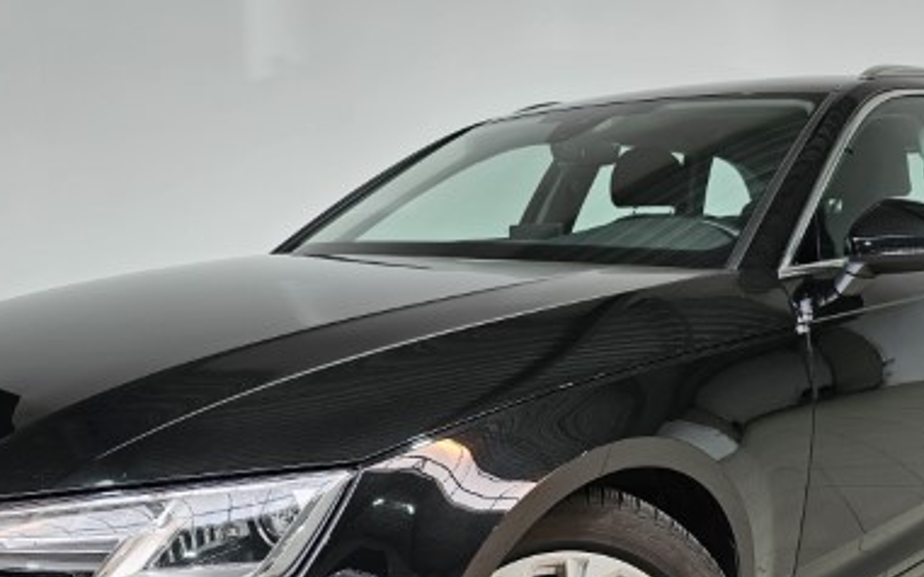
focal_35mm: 41
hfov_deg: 48.2
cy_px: 492
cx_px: 437
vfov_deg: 30.2
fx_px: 1032
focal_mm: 6.3
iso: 40
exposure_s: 1/100
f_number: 1.7
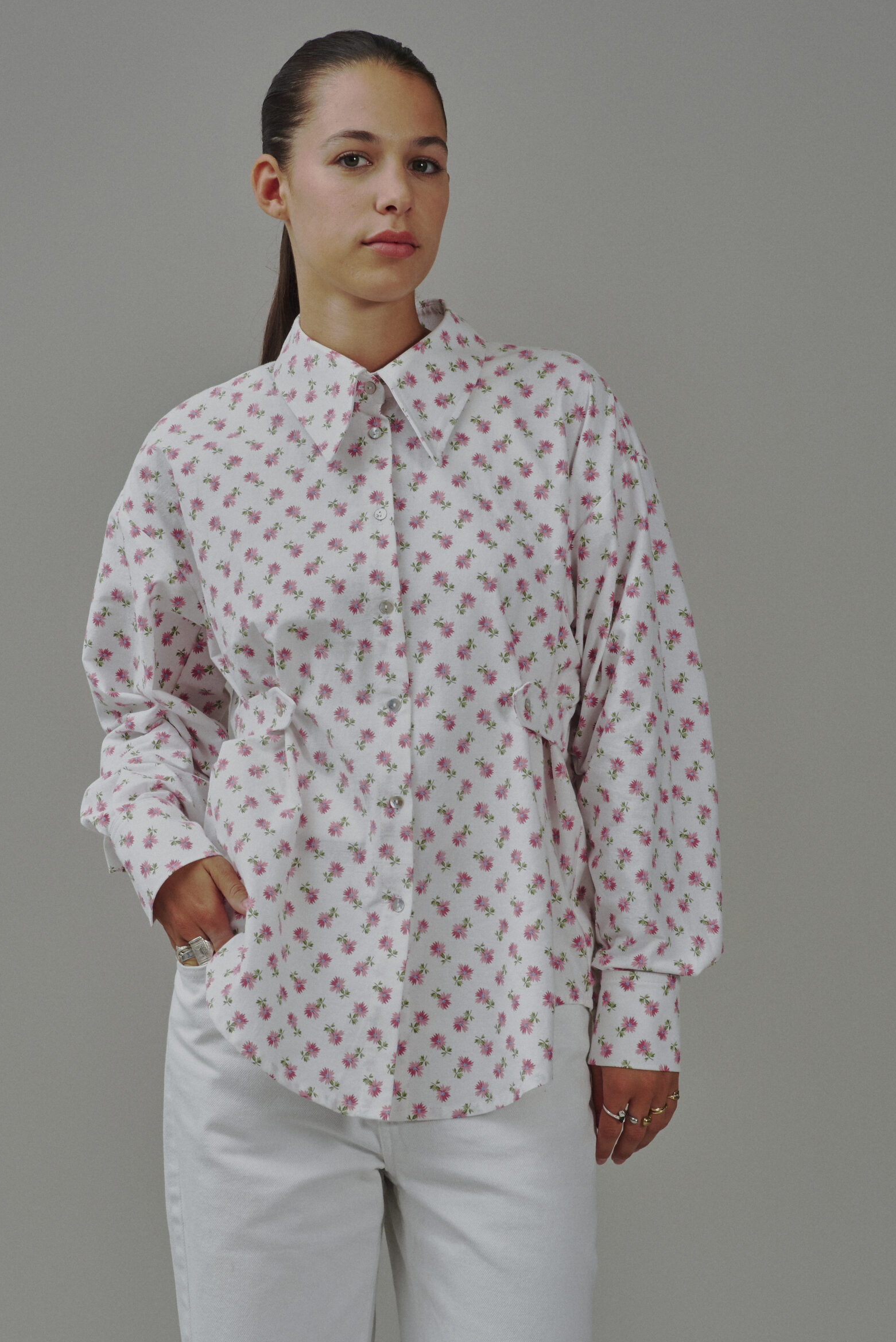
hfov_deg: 13.2
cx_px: 431
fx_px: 3878
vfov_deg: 19.6
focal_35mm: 104
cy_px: 712
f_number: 11
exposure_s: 1/125
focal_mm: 95
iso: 200
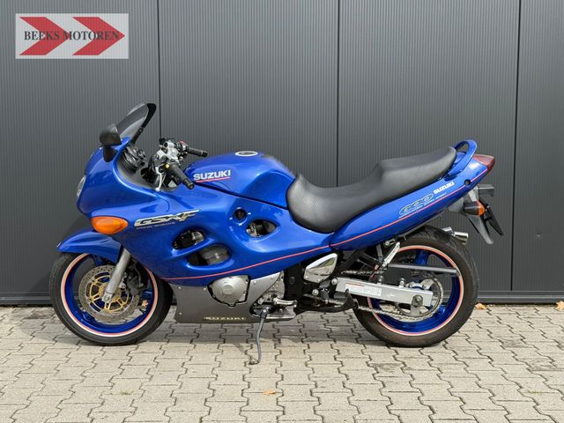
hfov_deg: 39.7
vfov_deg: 30.3
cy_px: 212
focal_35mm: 48
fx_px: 782
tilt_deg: -4.5
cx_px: 282
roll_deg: -0.2
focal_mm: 6.76
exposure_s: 1/1203
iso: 64
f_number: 1.78
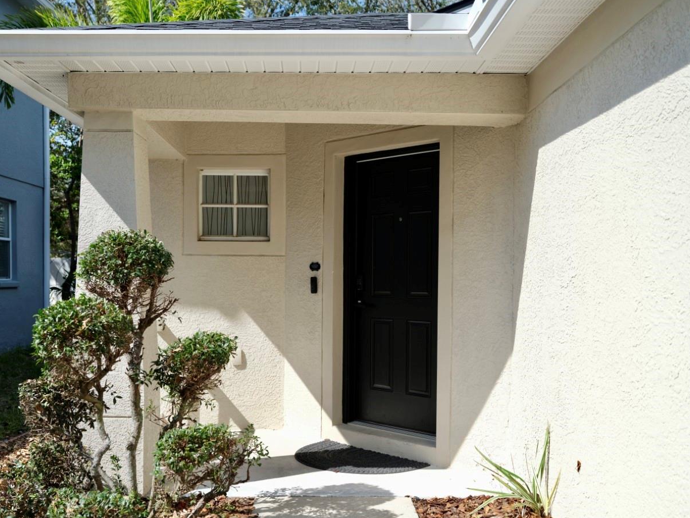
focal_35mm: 36
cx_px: 330
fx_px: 718
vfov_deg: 39.6
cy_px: 295
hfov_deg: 51.3
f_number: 4
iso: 100
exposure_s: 1/500
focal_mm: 37.6
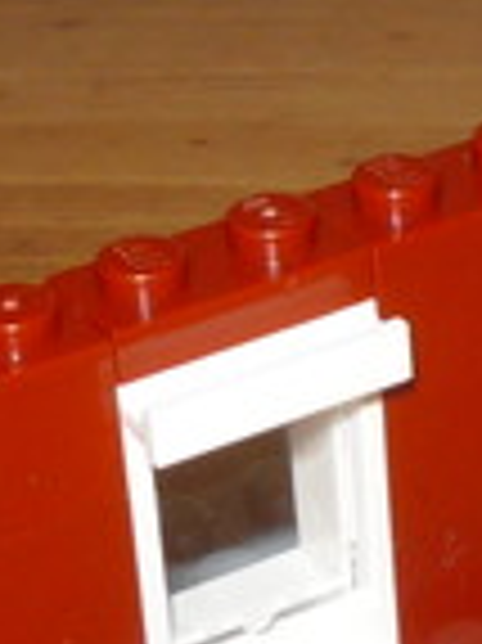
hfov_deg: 7.3
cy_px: 795
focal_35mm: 202
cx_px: 613
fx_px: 3756
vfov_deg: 9.7
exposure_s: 1/30
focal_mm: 5.2
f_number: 4
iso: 100
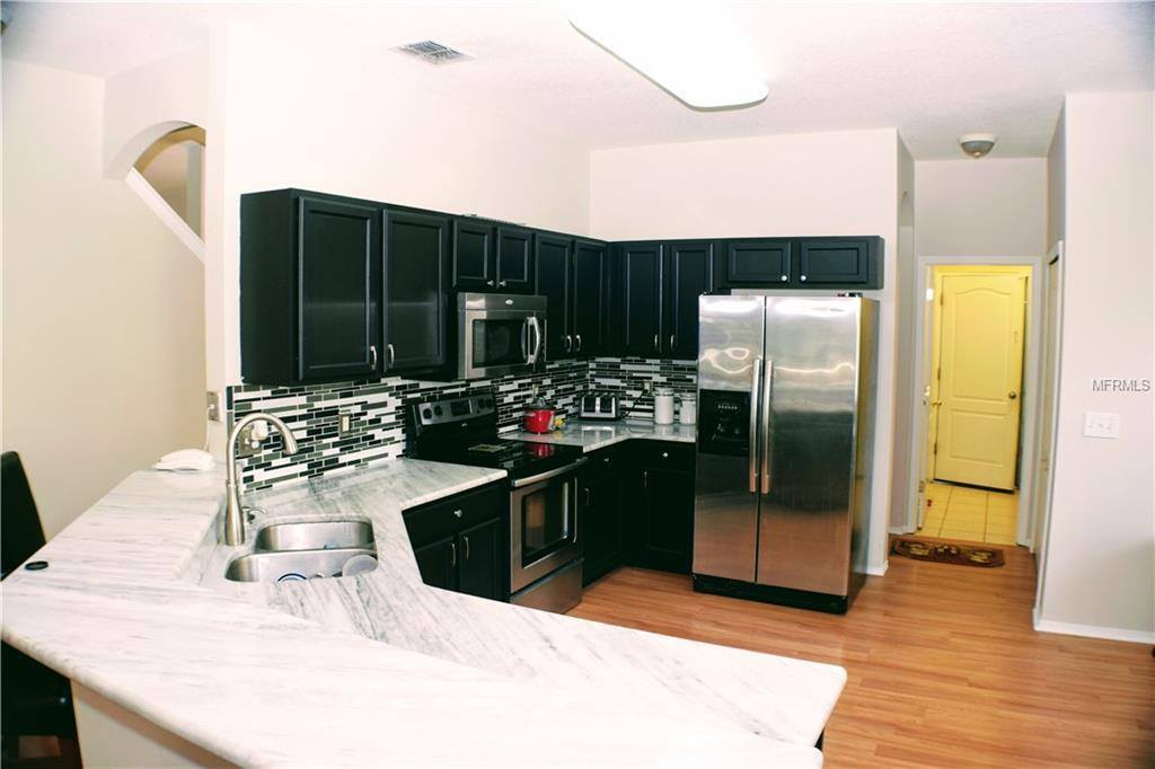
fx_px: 1058
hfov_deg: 57.2
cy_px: 384
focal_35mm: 33
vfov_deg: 39.9
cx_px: 578
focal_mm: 22
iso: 800
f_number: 5
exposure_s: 1/100
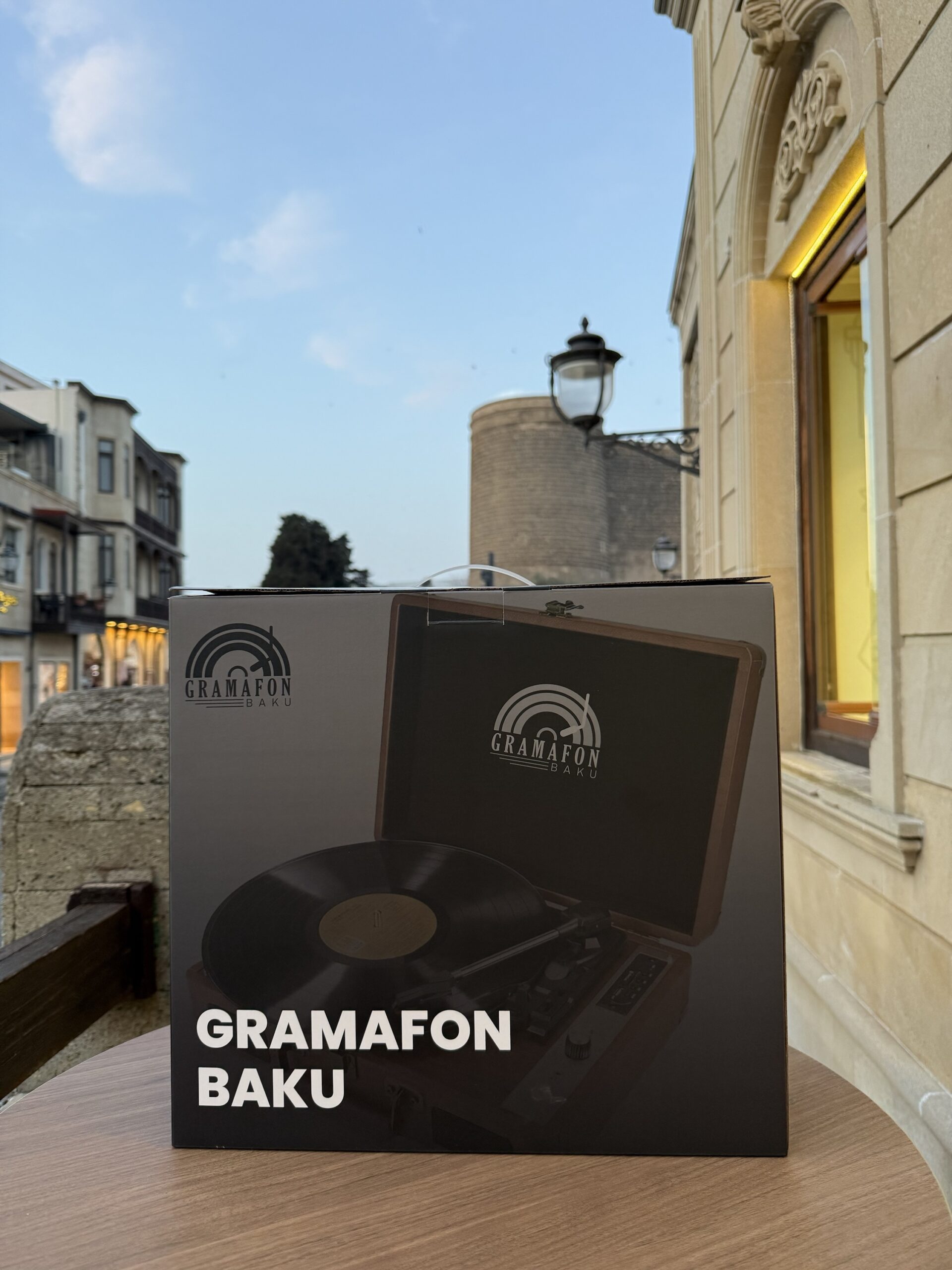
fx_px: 880
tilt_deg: +1.7
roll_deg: +1.2
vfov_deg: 71.6
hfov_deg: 56.8
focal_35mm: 24
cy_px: 635
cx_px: 476
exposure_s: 1/100
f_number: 1.78
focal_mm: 6.76
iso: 125
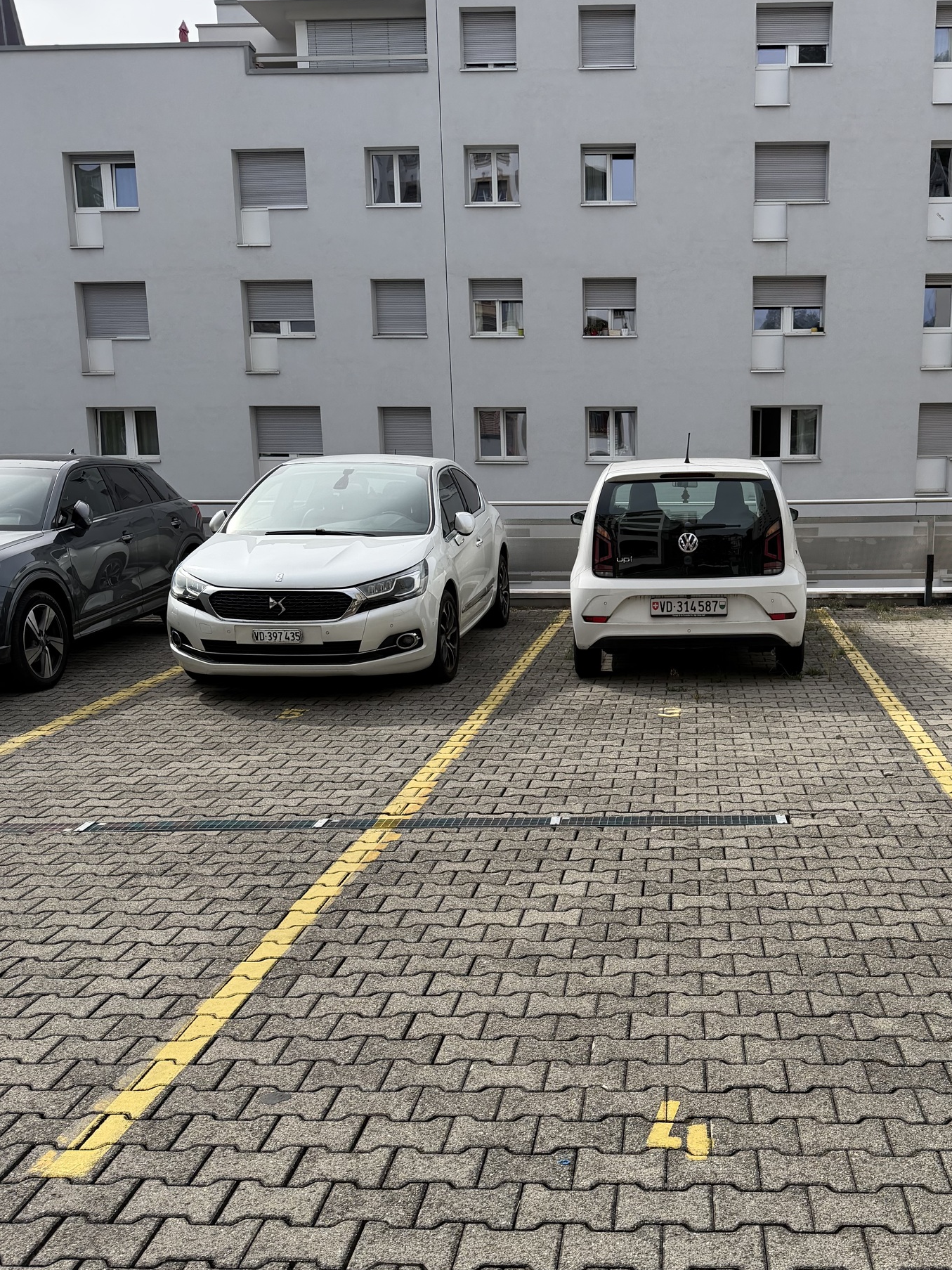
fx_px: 1247
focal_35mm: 34
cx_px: 640
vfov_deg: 53.7
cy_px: 745
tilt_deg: -11.8
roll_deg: -0.9
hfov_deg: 41.2
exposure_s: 1/4405
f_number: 1.78
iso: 100
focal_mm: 6.76
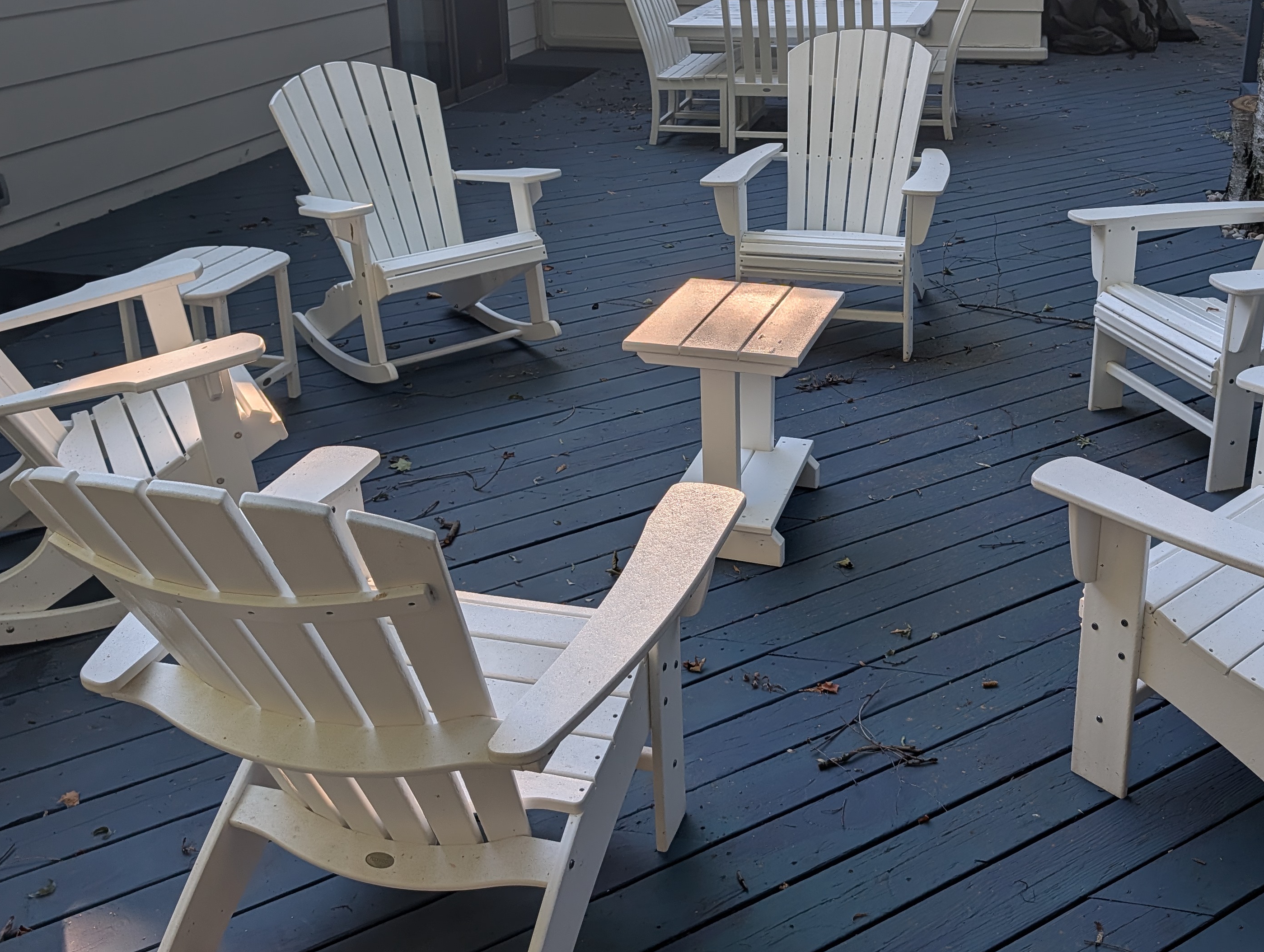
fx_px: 1280
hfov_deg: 52.3
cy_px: 296
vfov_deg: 40.2
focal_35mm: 35
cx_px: 735
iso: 21
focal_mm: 6.9
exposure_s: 1/1972
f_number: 1.68
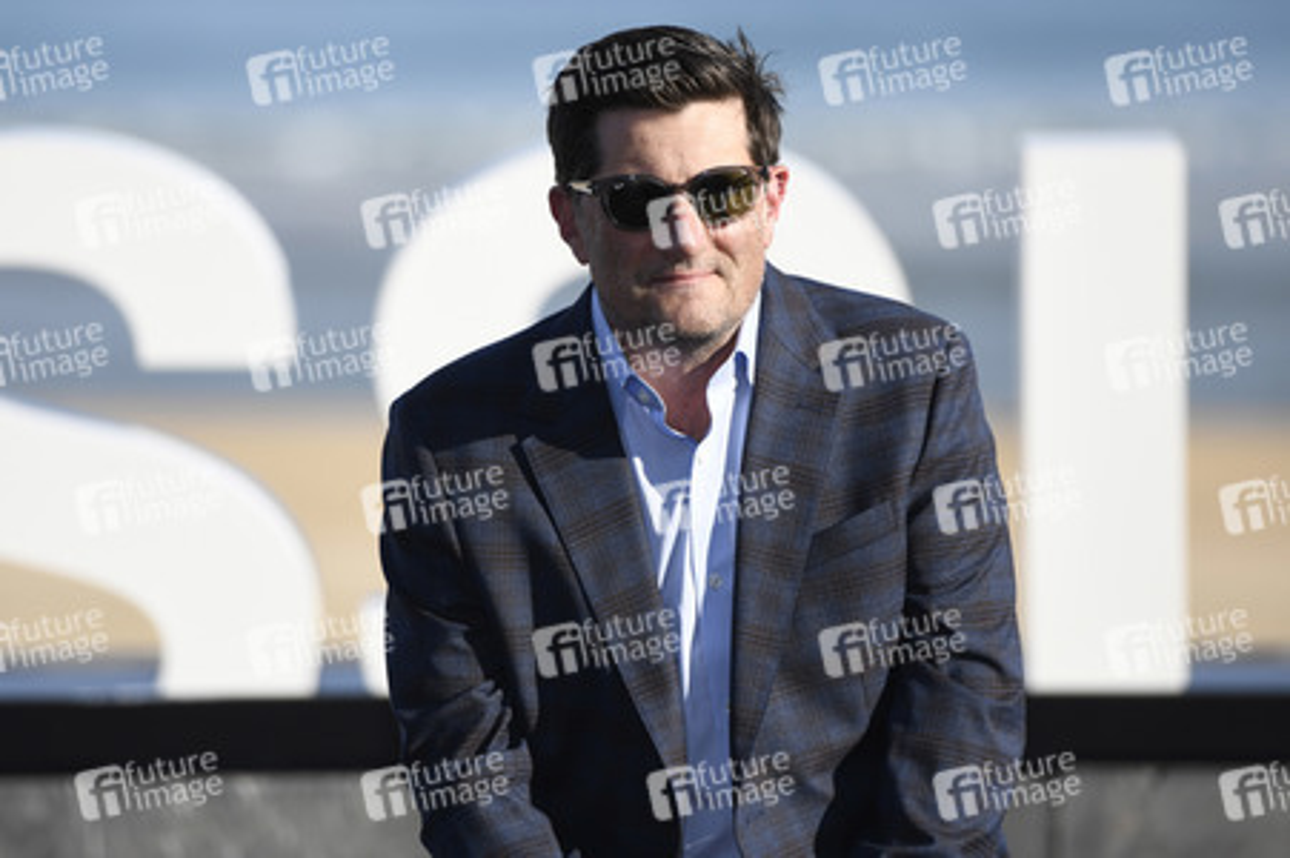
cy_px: 429
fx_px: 7161
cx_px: 645
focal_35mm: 200
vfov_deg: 6.9
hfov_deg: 10.3
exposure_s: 1/3200
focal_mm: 200
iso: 250
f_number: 3.2
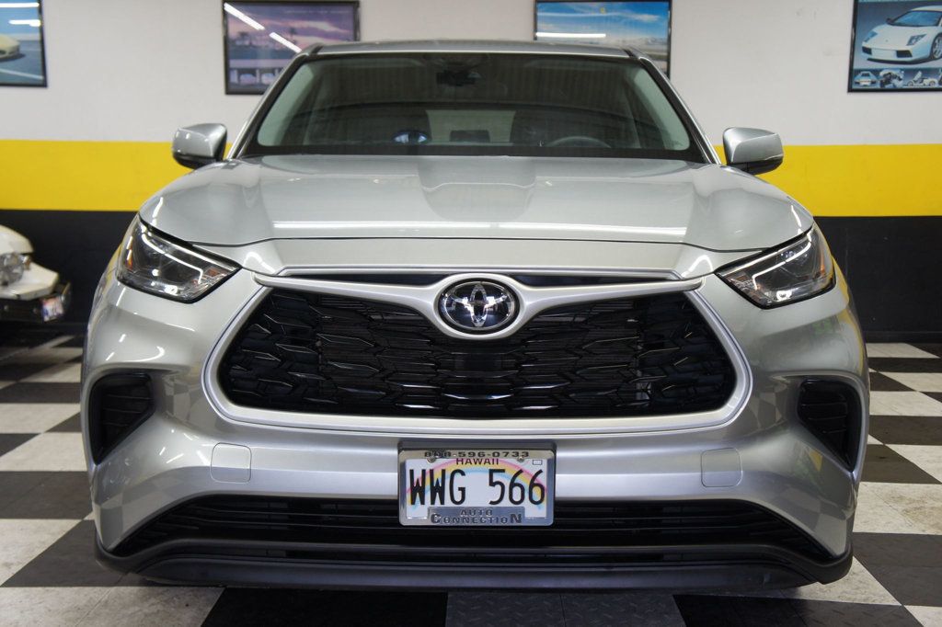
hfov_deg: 47.9
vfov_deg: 33.0
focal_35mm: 40
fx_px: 1059
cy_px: 314
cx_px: 471
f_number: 4
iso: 400
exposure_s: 1/50
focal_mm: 27
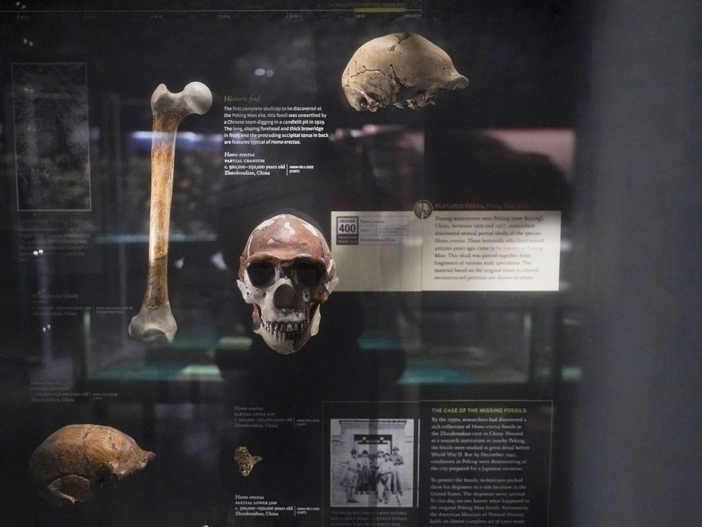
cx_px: 274
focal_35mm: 42
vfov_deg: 34.3
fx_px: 852
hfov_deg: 44.5
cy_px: 281
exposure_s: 1/80
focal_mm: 32
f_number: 2.8
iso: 10000
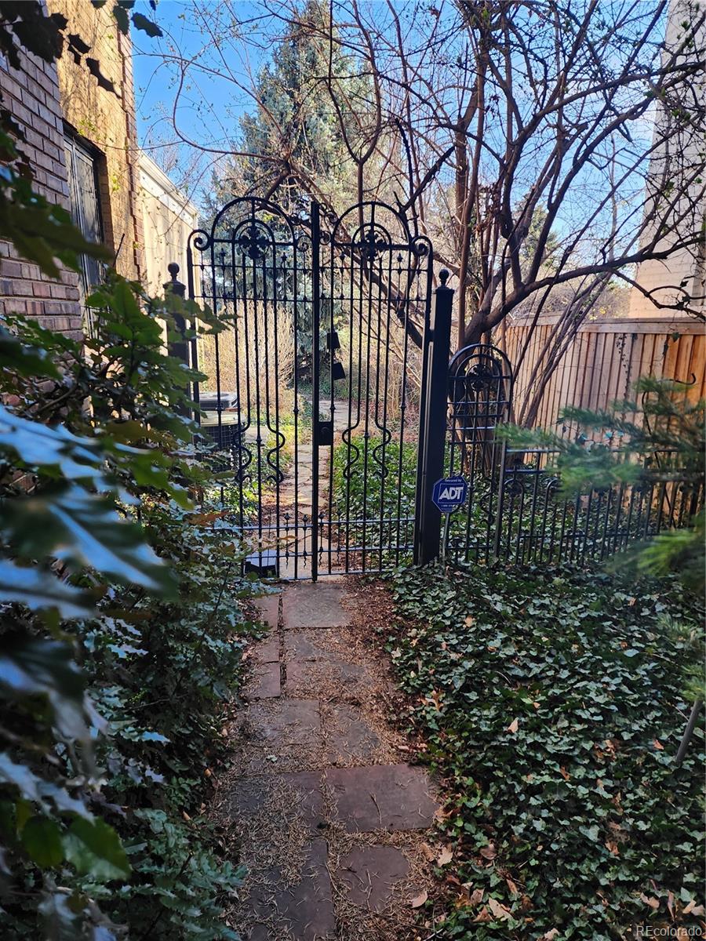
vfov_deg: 73.9
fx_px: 625
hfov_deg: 58.9
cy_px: 470
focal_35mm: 23
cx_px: 353
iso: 64
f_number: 1.8
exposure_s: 1/180
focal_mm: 6.4
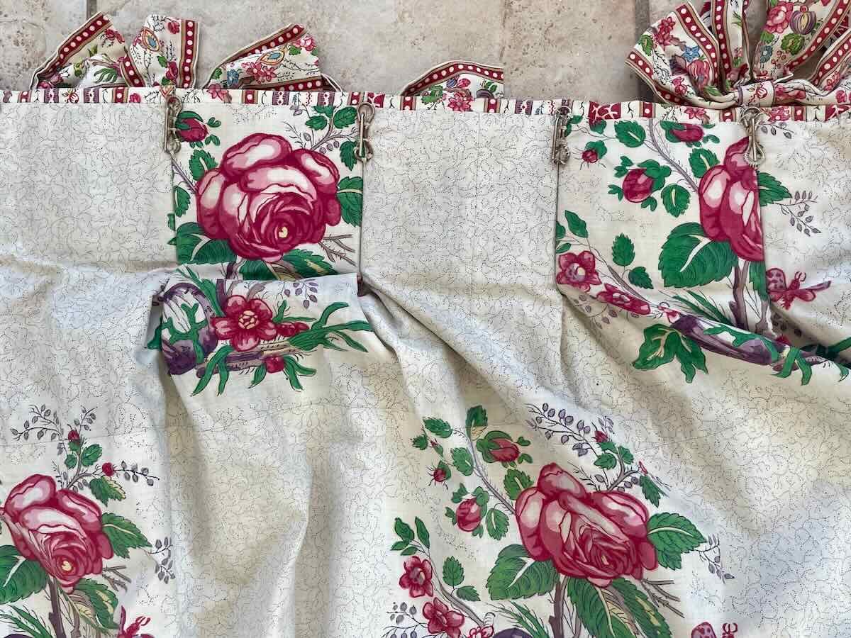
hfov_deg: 67.3
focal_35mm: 26
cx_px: 426
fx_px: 639
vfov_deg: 53.1
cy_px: 319
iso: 32
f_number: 1.6
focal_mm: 4.2
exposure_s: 1/175
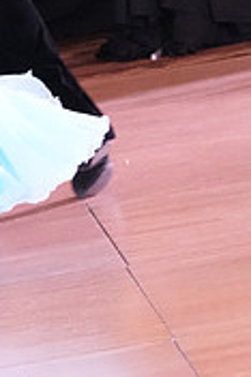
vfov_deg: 5.2
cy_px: -161
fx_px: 4149
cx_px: -151
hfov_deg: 3.4
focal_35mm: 396
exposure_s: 1/320
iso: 8000
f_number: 5.6
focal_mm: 80
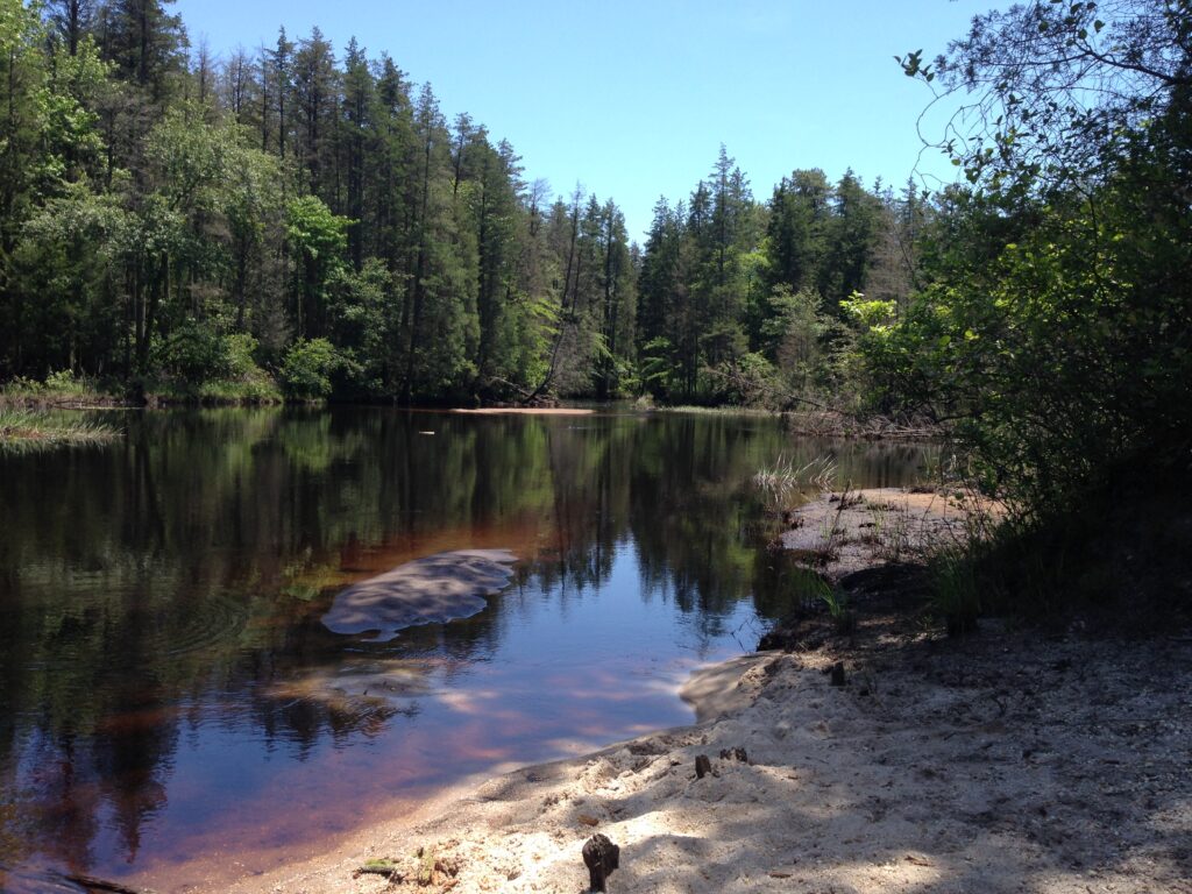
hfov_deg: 55.4
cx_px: 596
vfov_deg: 42.9
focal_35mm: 33
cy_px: 447
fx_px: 1136
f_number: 2.4
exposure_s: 1/733
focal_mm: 4.12
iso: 50
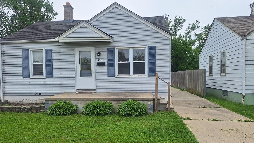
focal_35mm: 26
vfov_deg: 44.3
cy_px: 81
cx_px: 127
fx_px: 175
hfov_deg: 71.9
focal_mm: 5.54
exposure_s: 1/3106
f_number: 1.8
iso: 40
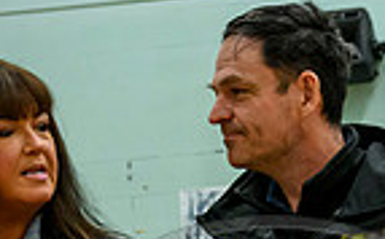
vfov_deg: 7.8
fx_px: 1677
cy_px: 471
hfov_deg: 12.7
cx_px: 504
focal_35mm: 160
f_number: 4
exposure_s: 1/250
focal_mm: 32.5
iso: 3200
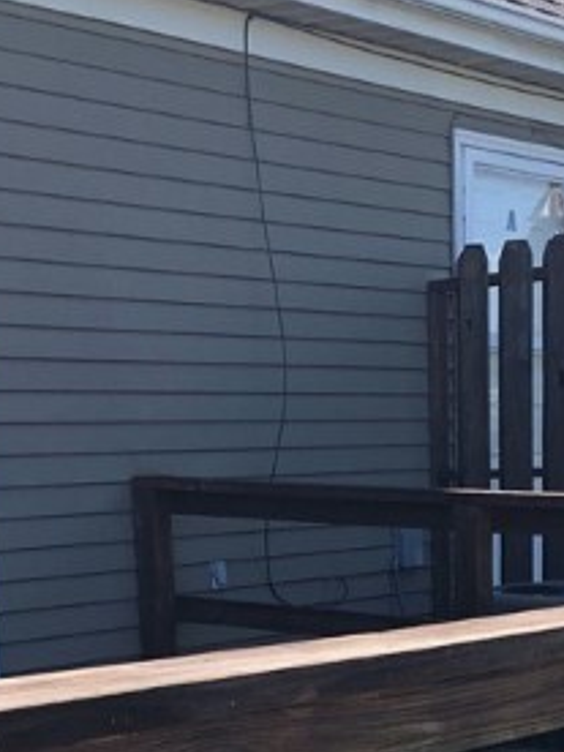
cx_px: 575
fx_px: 1694
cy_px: 948
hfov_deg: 18.4
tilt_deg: -16.6
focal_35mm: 78
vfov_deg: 22.6
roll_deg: -1.7
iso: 20
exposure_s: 1/827
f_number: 1.8
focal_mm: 3.99
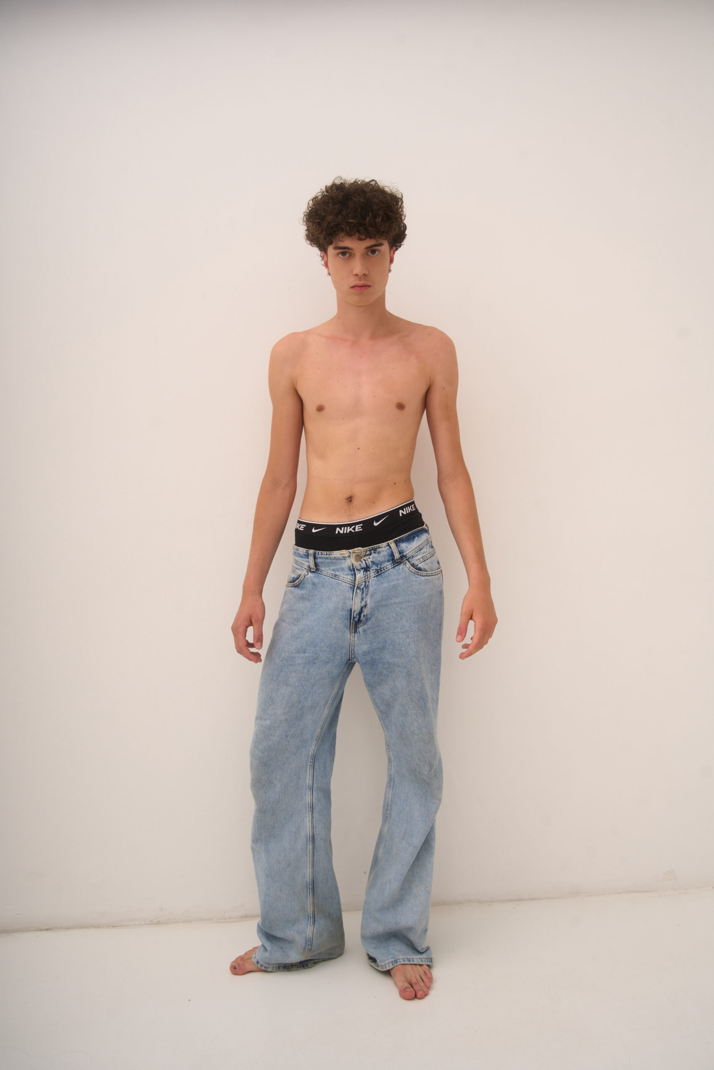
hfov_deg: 45.0
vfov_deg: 63.7
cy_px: 535
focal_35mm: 29
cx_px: 357
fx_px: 863
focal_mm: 29
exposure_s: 1/200
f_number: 7.1
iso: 320
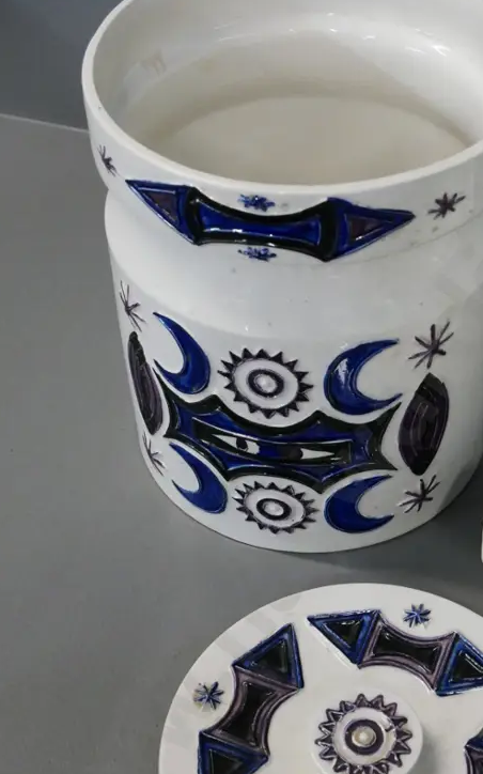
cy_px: 451
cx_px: 373
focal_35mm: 60
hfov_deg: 21.4
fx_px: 1265
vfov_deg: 33.9
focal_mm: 20
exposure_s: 1/100
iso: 3200
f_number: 5.6
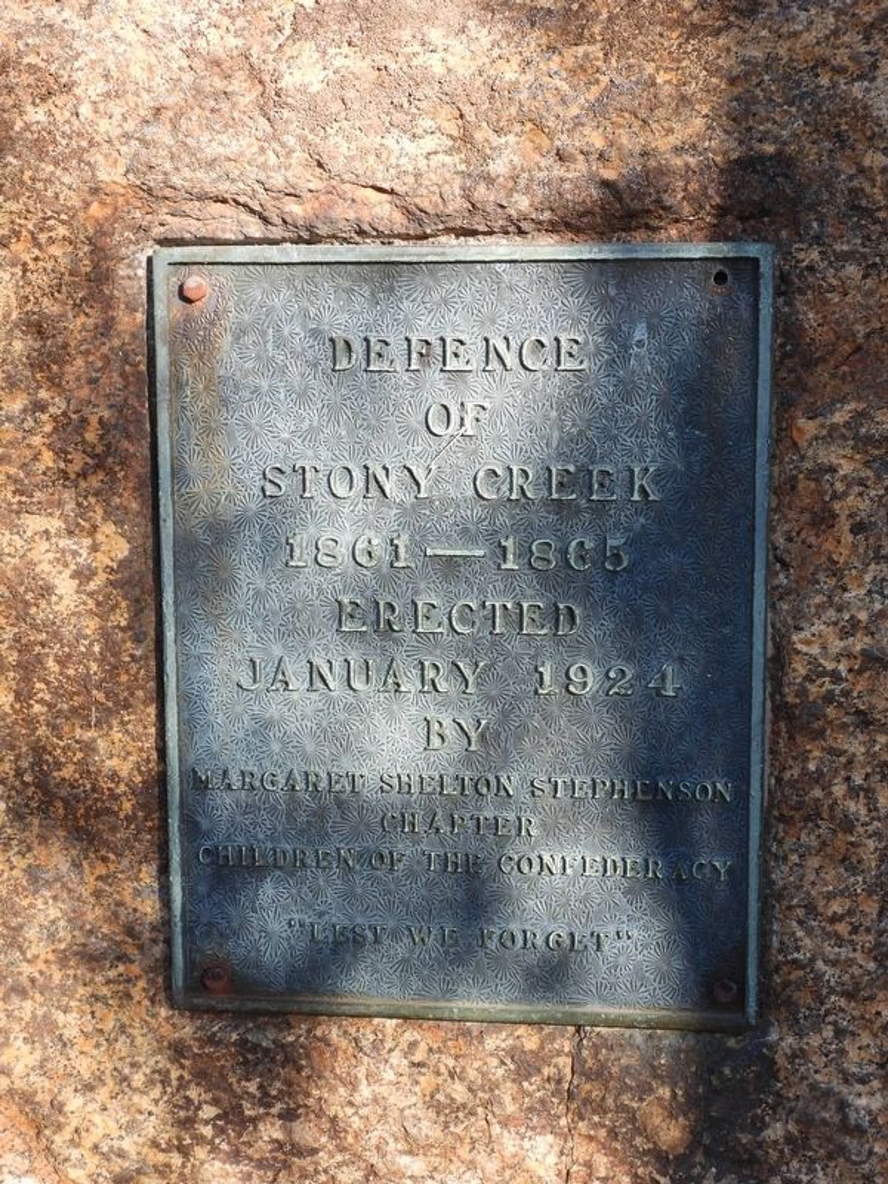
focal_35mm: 55
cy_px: 592
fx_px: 1881
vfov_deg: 34.9
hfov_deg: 26.6
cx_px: 444
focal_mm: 9.8
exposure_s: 1/250
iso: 100
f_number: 3.5
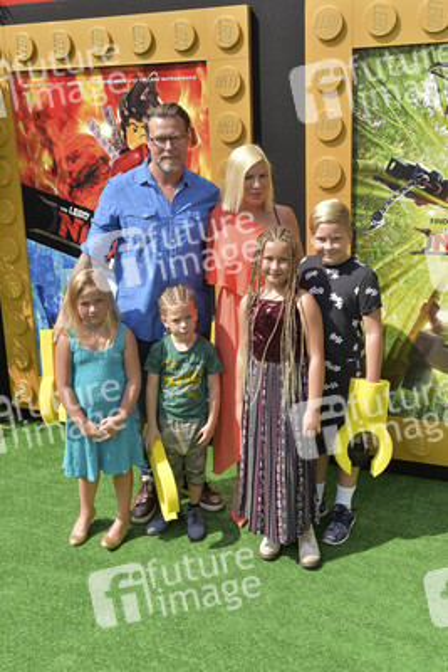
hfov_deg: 37.9
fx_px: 653
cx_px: 224
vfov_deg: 54.4
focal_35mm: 35
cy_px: 336
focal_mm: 35
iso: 200
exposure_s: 1/320
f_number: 6.3
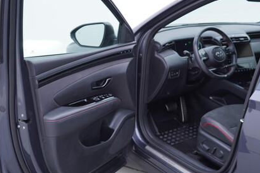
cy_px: 74
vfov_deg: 28.0
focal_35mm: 48
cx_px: 130
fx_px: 347
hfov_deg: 41.1
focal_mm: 24
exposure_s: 1/50
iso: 125
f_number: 3.2
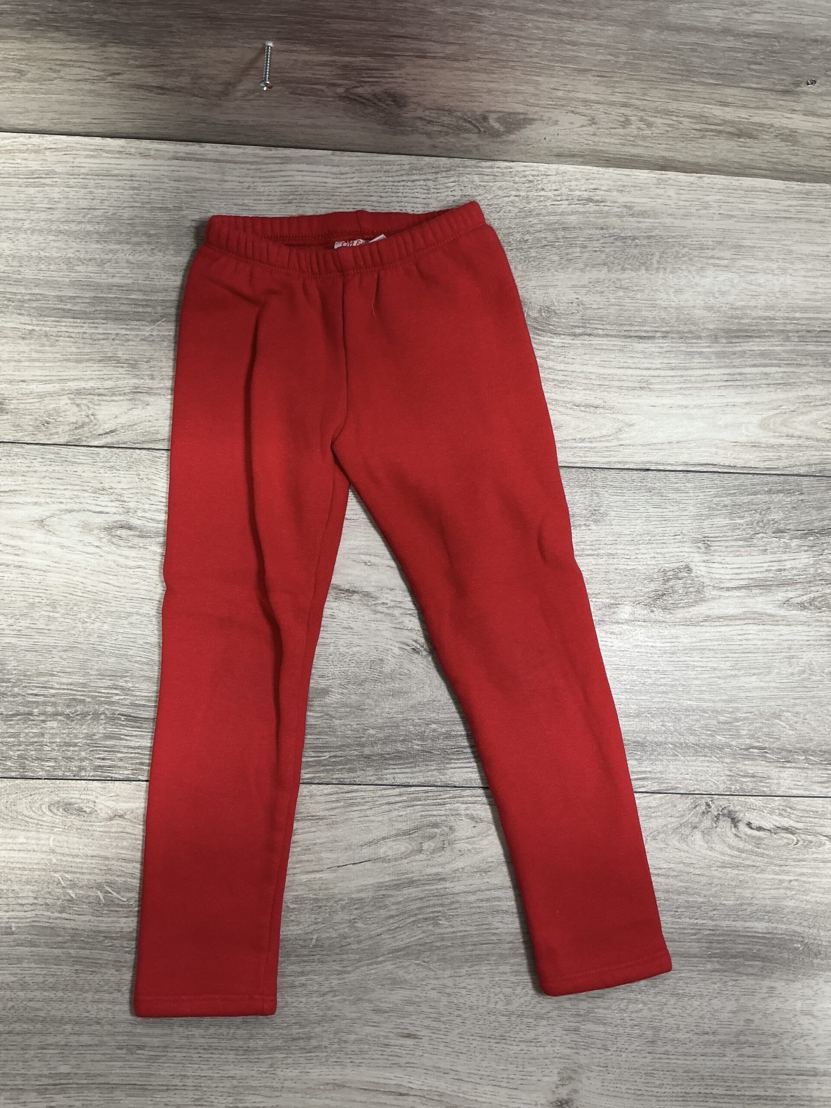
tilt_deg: -83.6
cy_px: 554
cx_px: 416
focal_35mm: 29
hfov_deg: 48.2
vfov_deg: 61.7
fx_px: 928
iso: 80
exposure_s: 1/60
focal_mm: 3
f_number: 1.8
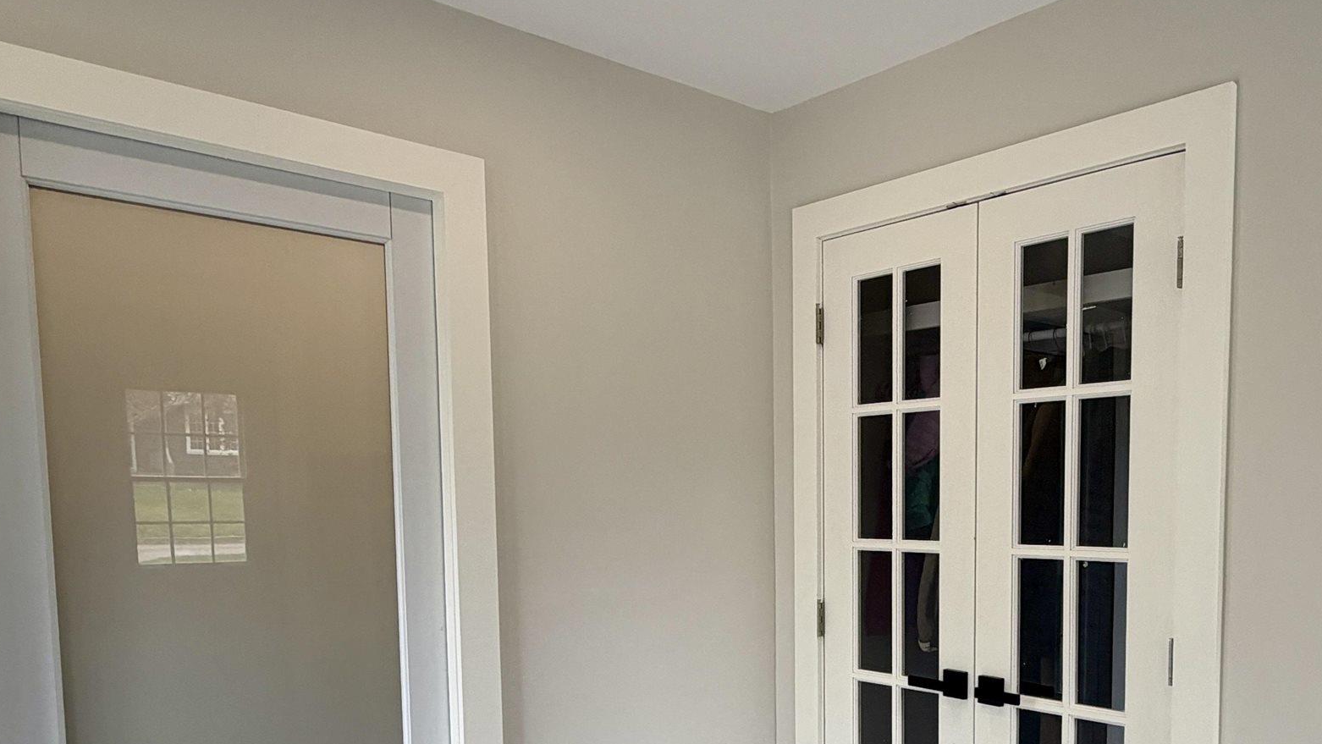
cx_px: 868
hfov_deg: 62.9
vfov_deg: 37.6
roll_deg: -0.1
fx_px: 1052
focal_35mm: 30
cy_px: 587
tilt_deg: -4.9
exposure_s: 1/121
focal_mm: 2.22
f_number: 2.2
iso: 125
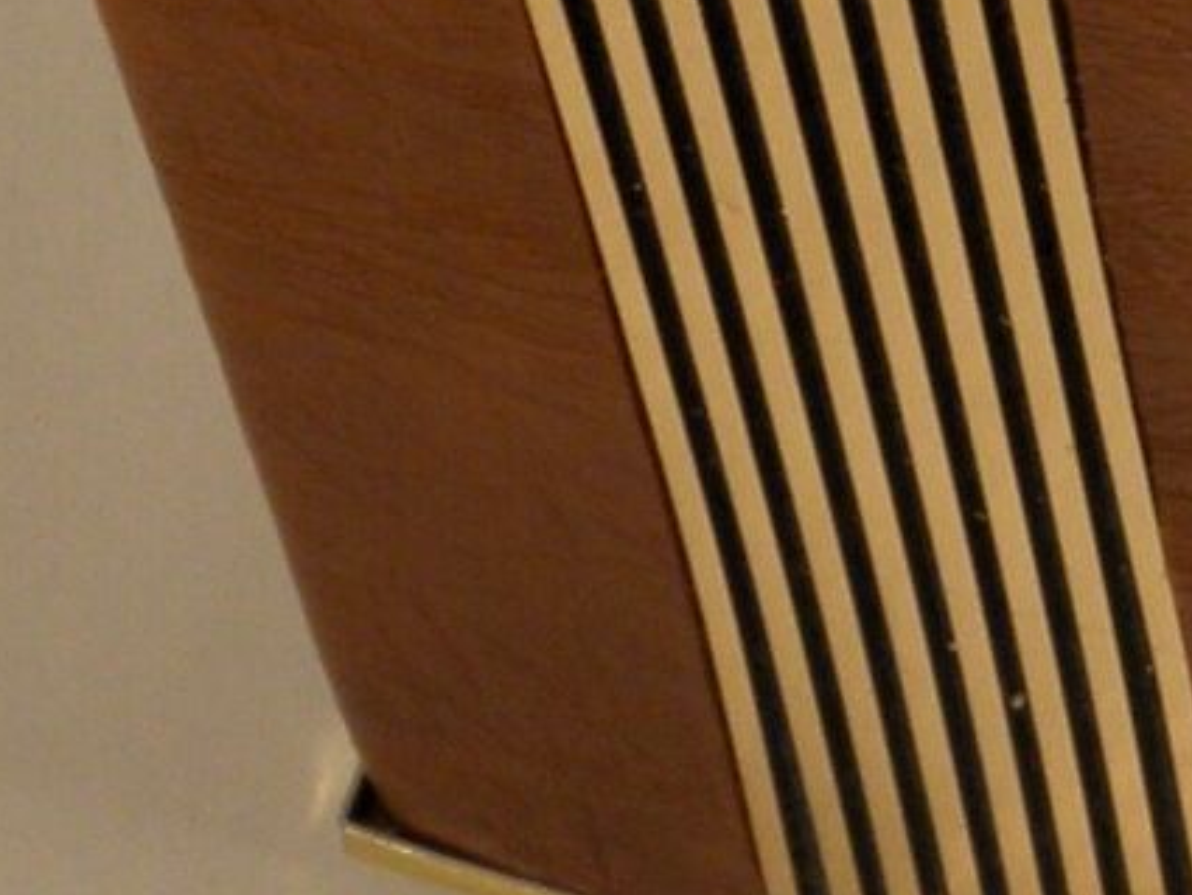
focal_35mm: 265
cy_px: -898
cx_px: 2005
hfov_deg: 7.3
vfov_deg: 5.5
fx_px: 9128
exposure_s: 1/40
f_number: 3.9
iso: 100
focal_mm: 7.9
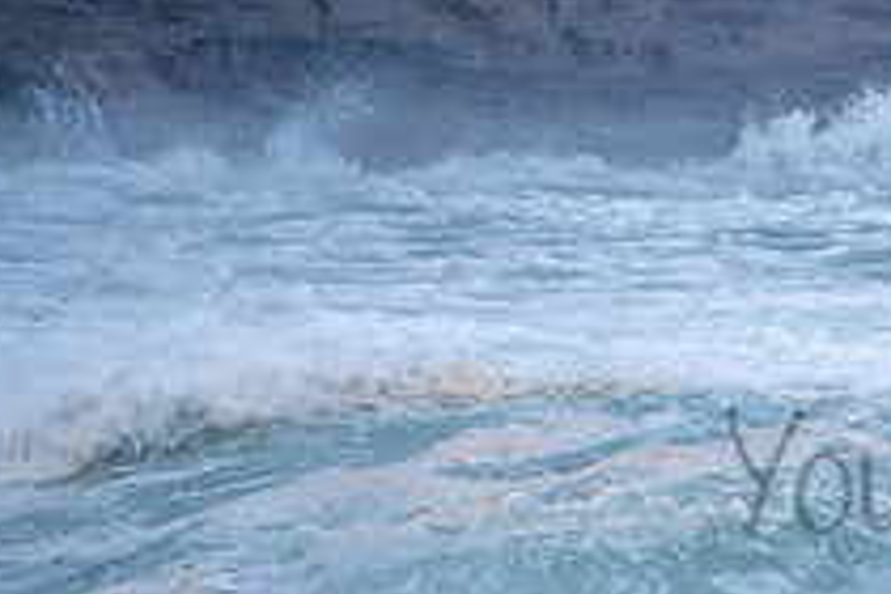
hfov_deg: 1.0
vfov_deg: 0.7
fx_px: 51179
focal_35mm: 2068
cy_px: 435
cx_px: 1163
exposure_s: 1/640
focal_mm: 500
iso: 320
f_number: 5.6
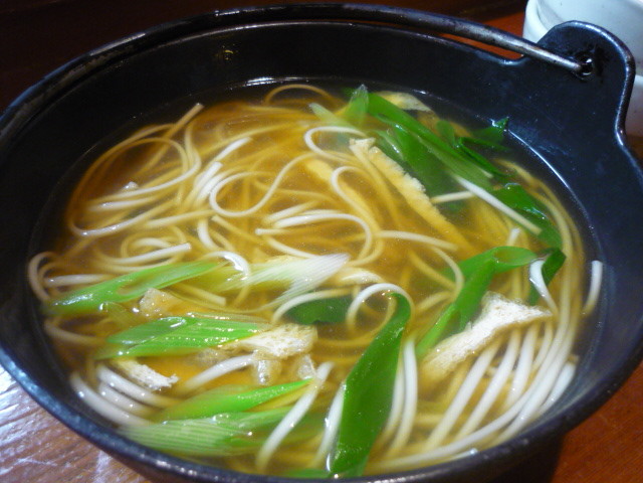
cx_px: 322
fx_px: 613
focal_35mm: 33
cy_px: 242
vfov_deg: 42.9
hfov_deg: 55.4
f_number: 2.8
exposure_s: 1/13
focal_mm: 5.5
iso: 400
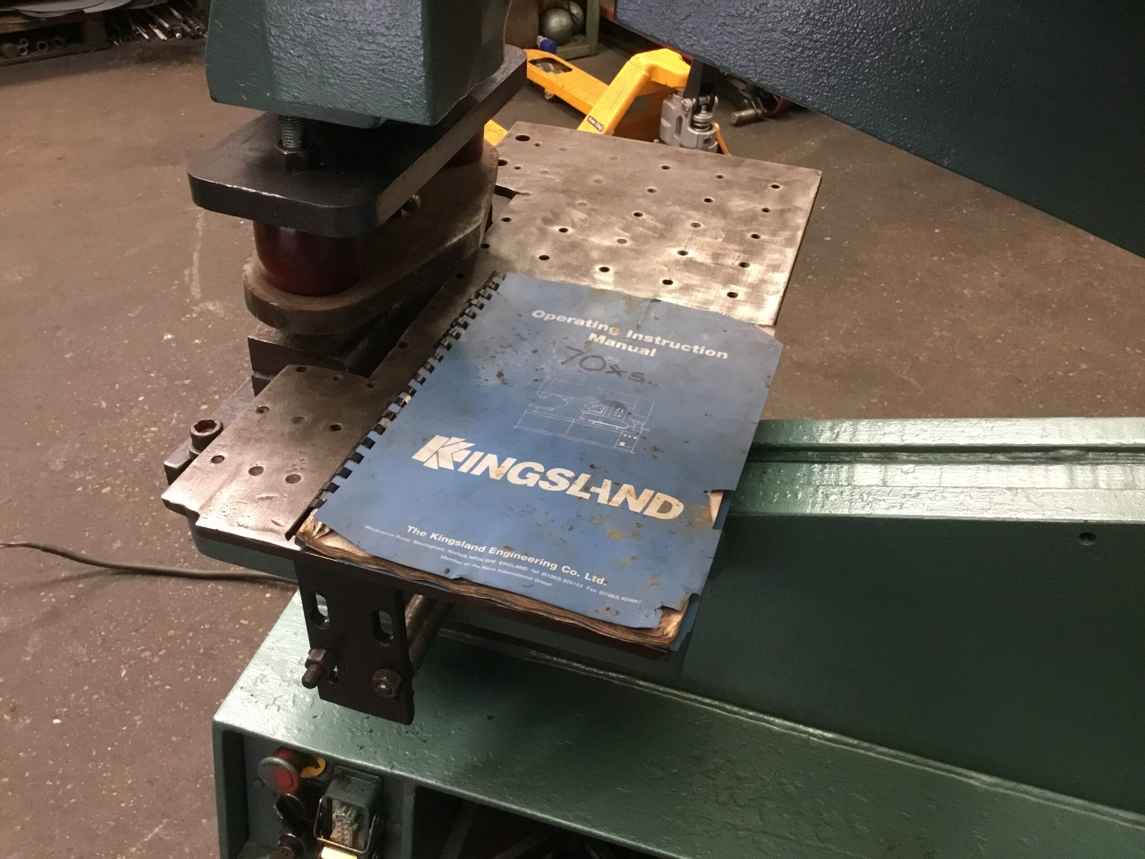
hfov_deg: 58.4
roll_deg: -2.6
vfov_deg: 45.4
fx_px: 1025
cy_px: 430
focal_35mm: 31
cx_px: 572
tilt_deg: -39.7
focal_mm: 3.3
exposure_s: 1/33
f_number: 2.4
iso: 250
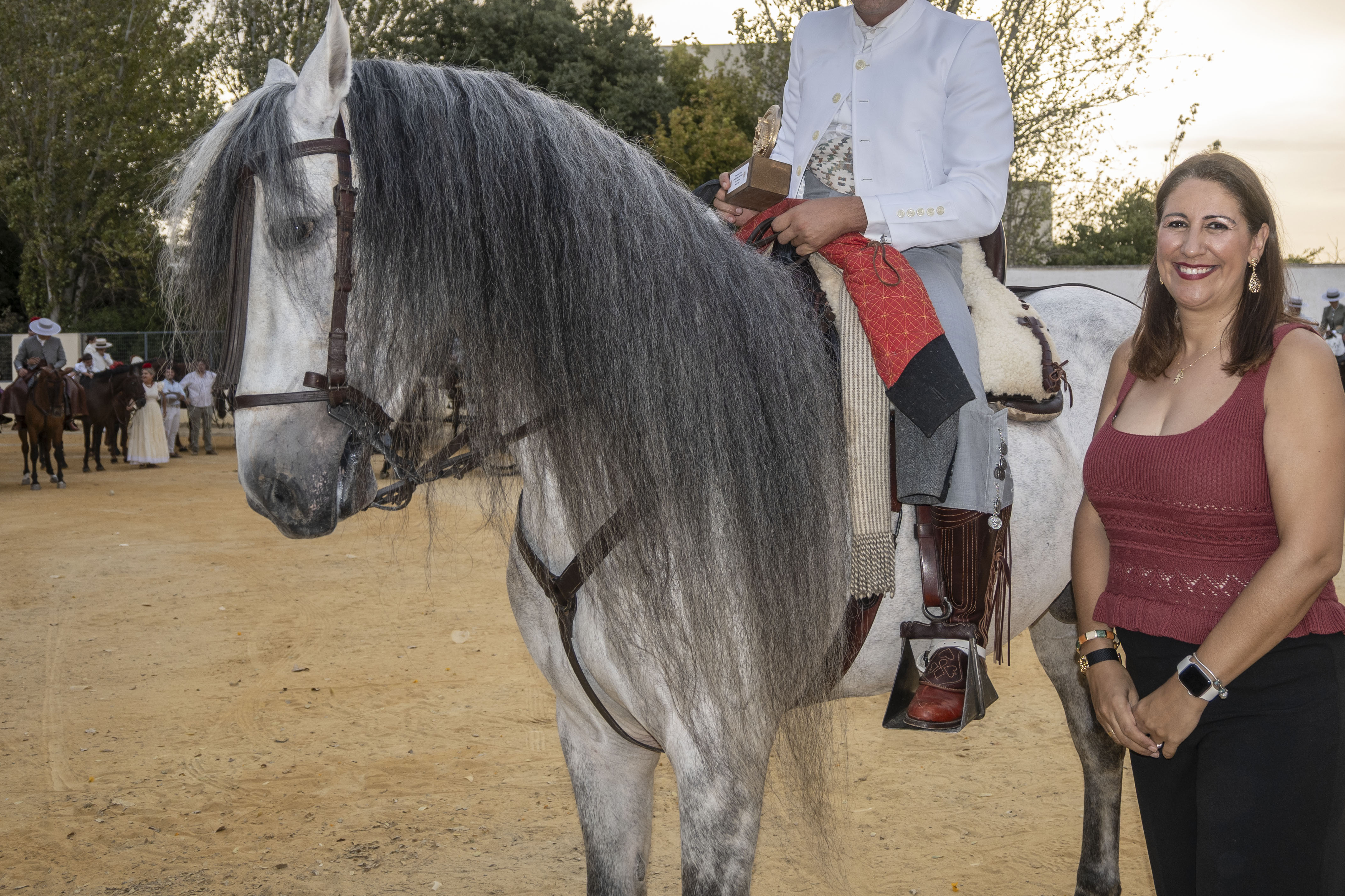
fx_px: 1432
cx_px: 796
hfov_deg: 50.0
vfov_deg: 34.6
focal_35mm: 38
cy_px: 331
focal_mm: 19.5
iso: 200
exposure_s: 1/200
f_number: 4
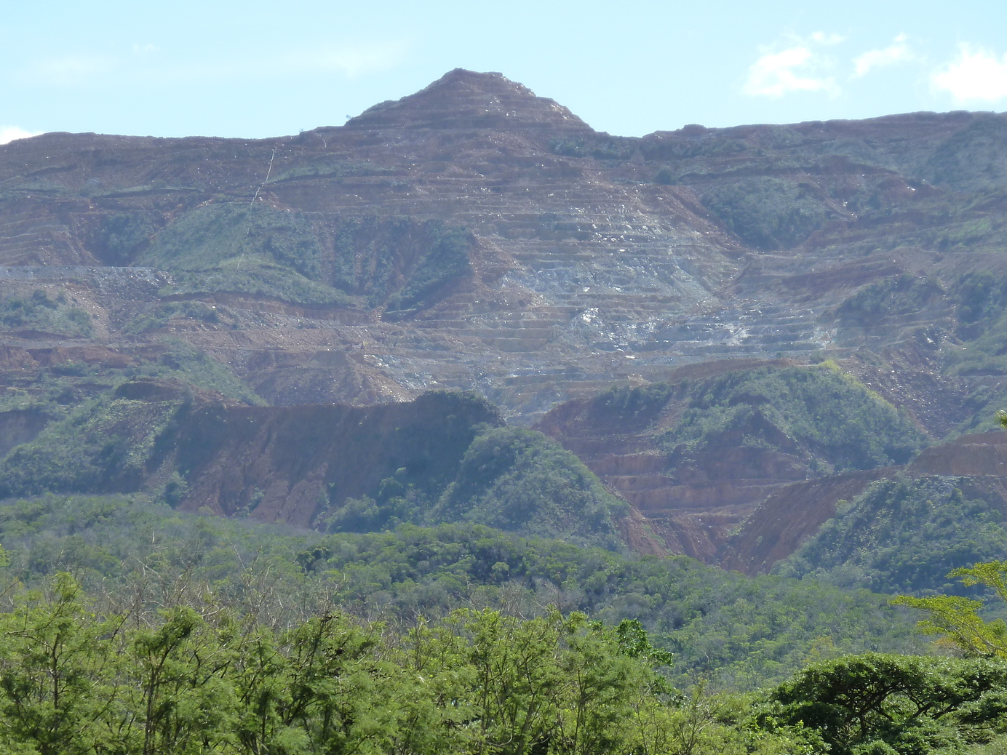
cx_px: 527
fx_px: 4945
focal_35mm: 170
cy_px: 413
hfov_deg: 11.6
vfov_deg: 8.7
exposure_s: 1/320
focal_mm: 24.1
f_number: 4.5
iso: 125
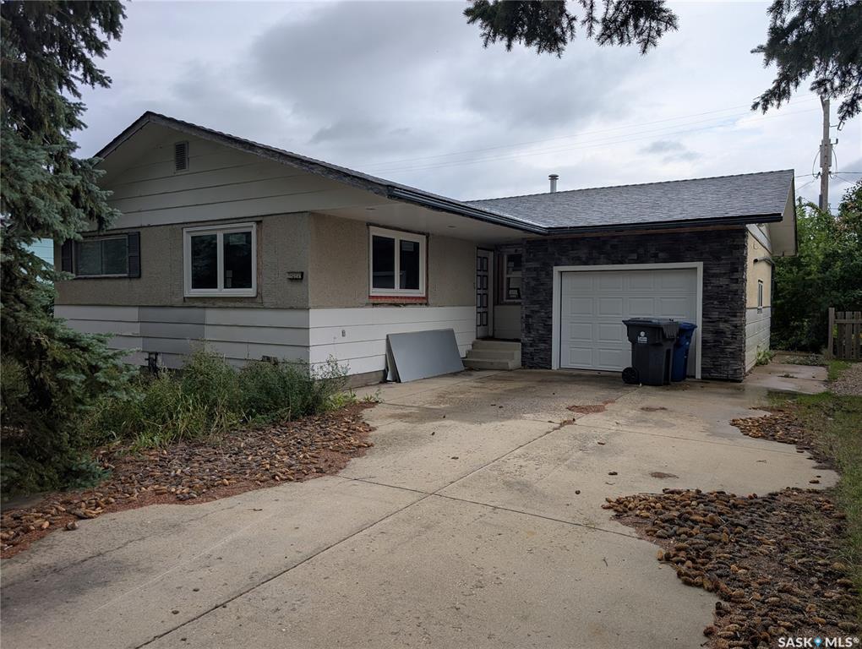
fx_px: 598
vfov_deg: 56.9
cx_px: 431
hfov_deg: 71.5
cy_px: 324
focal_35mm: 24
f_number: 1.68
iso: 22
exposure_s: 1/877
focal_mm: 6.9
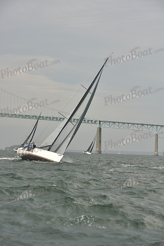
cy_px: 123
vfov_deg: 21.5
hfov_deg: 14.4
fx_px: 649
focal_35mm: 95
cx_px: 82
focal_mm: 95
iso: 250
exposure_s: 1/640
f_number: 5.6
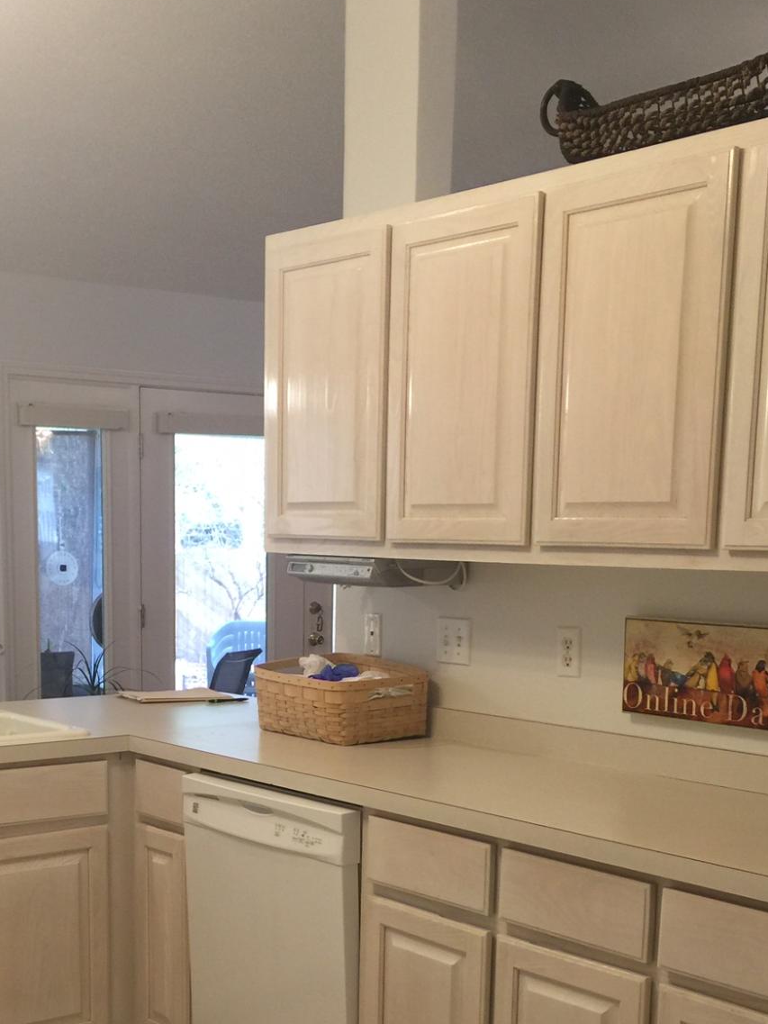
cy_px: 786
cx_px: 286
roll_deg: -0.7
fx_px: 1508
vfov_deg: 36.5
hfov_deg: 28.5
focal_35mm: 51
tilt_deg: -7.5
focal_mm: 4.15
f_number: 2.2
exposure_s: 1/15
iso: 32
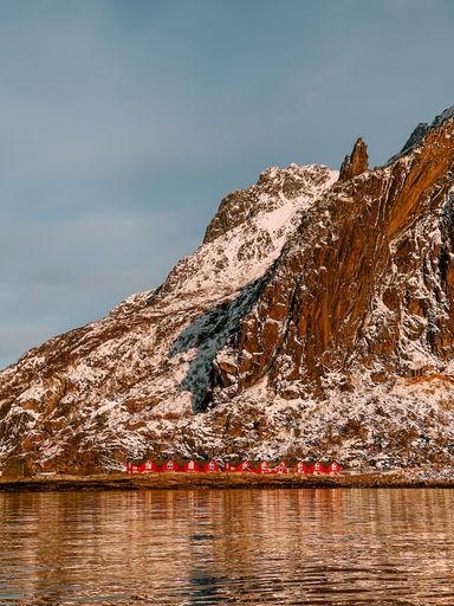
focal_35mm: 64
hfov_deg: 22.9
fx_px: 1119
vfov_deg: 30.3
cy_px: 303
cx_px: 227
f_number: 2.2
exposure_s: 1/850
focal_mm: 7.5
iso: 20
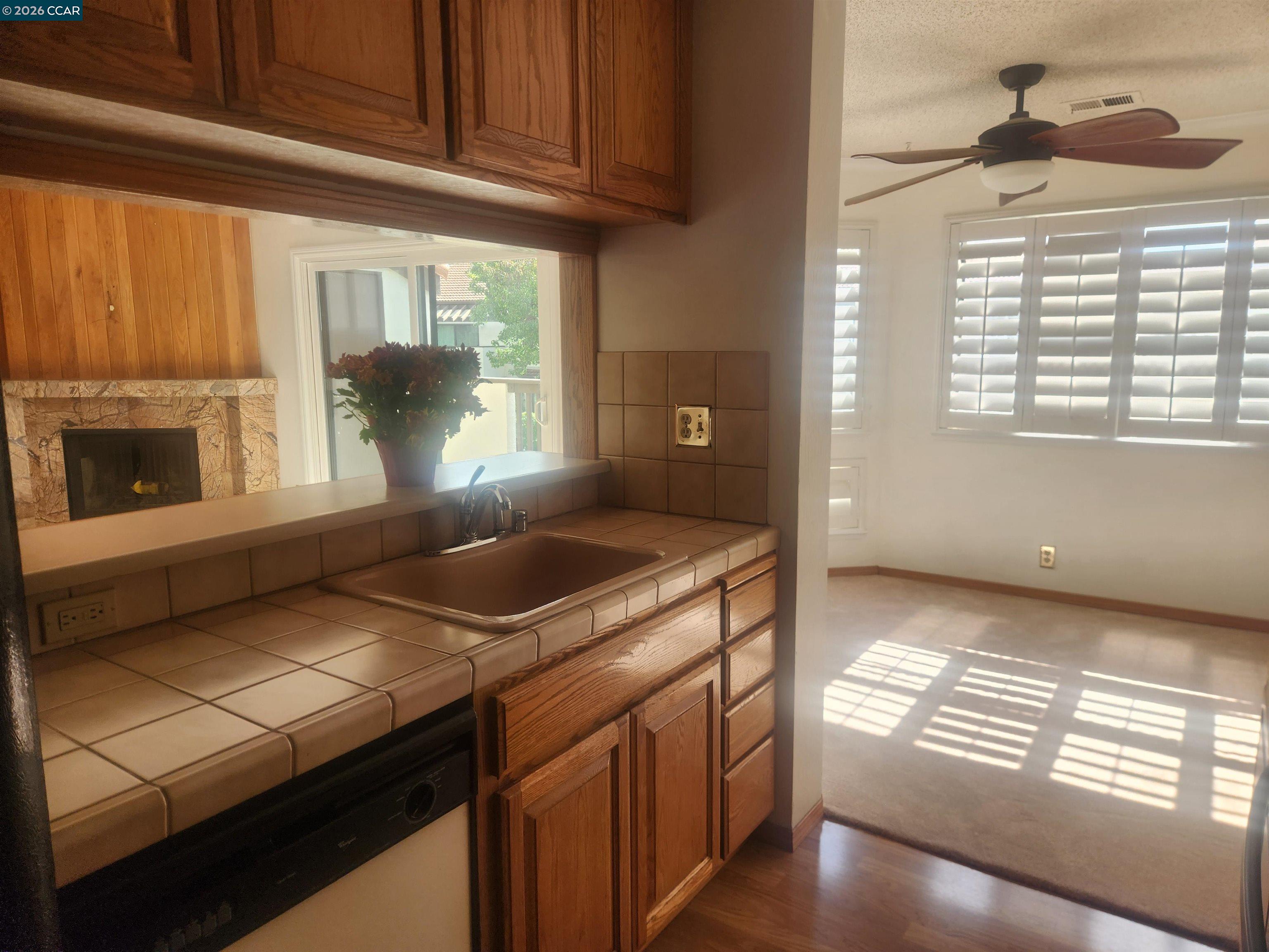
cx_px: 634
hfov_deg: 73.9
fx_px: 843
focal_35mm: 23
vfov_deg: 58.9
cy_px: 476
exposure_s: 1/180
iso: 40
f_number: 1.8
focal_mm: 5.4
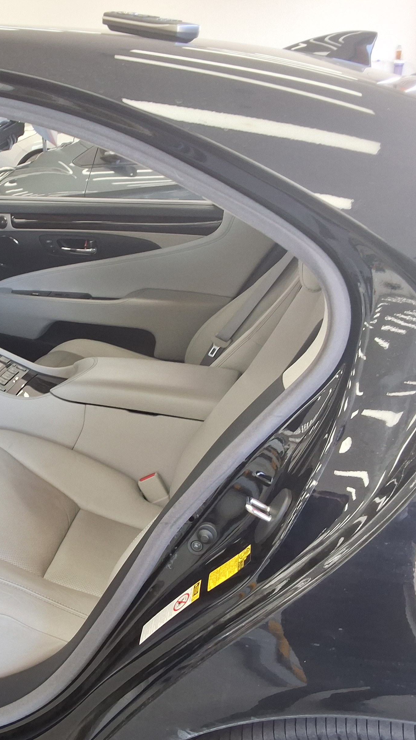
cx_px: 8
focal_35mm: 41
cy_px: 373
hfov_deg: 27.5
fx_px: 804
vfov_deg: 49.4
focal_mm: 2.91
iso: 40
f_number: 1.9
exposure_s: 1/60
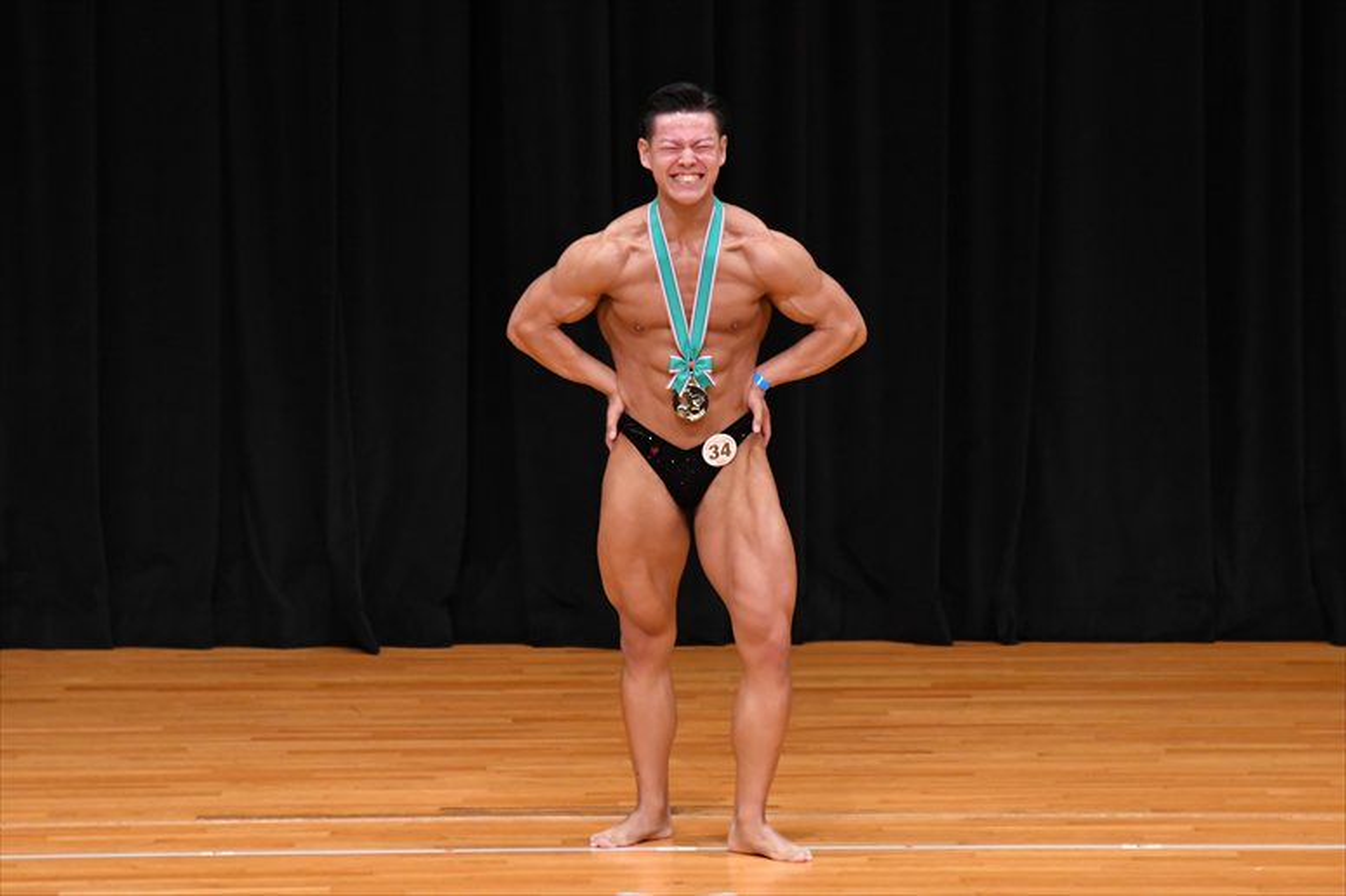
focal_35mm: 285
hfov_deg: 7.2
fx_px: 10651
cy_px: 448
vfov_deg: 4.8
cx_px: 673
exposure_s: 1/400
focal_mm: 190
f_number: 5.6
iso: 3200
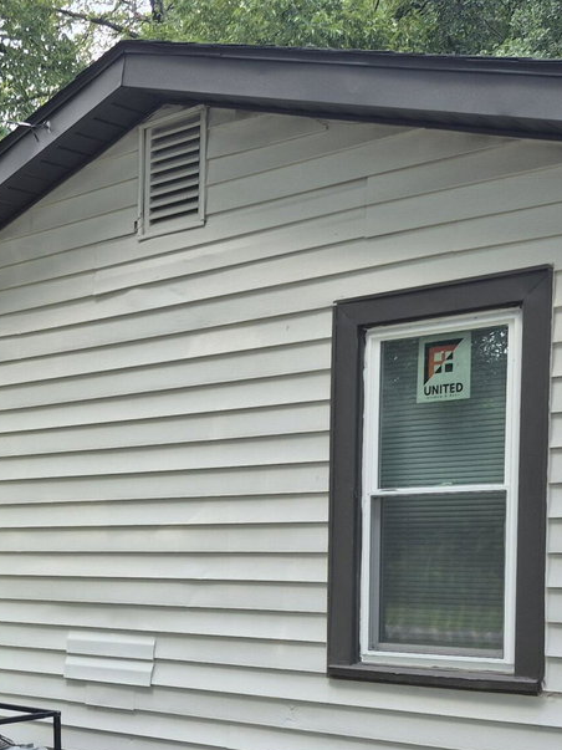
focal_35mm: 61
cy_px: 597
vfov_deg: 30.9
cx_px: 1
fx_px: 1321
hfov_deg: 23.1
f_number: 1.8
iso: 25
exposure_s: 1/194
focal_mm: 5.4
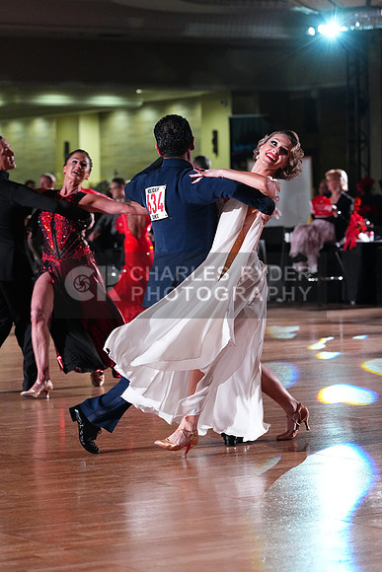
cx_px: 191
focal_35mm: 126
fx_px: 2004
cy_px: 286
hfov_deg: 10.9
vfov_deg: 16.3
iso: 8000
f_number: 5
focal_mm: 126
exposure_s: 1/400
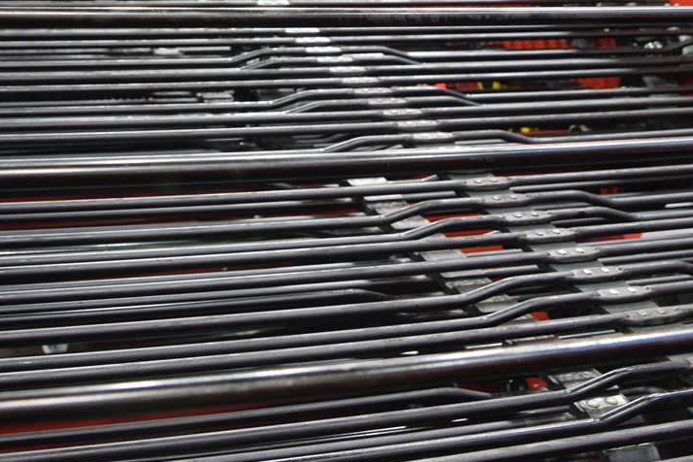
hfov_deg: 31.0
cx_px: 224
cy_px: -93
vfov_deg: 19.9
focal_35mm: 64
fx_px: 1237
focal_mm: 17
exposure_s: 1/80
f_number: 4.5
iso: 800
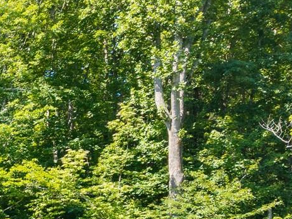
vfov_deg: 12.9
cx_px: -239
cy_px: 371
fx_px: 894
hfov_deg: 15.7
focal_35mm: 106
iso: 170
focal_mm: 8.67
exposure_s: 1/730
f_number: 1.8
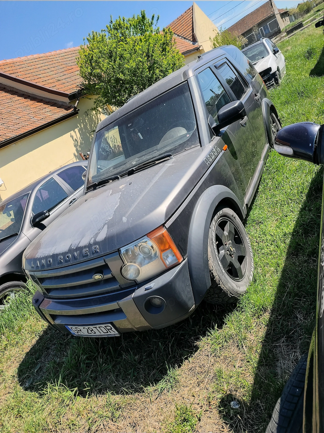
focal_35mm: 24
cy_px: 216
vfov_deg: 71.6
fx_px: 300
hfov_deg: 56.8
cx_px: 162
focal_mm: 5.25
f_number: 1.75
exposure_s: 1/14461
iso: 50
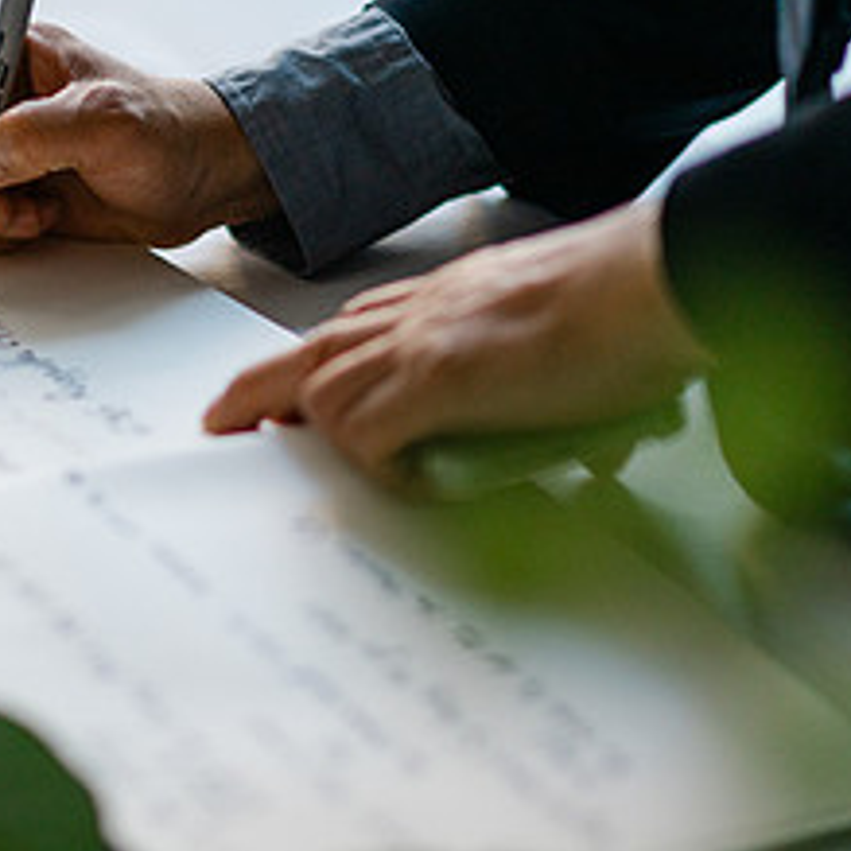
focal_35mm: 191
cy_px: 204
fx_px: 5312
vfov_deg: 9.1
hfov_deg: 9.1
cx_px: -16
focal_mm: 85
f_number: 1.8
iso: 400
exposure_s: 1/250
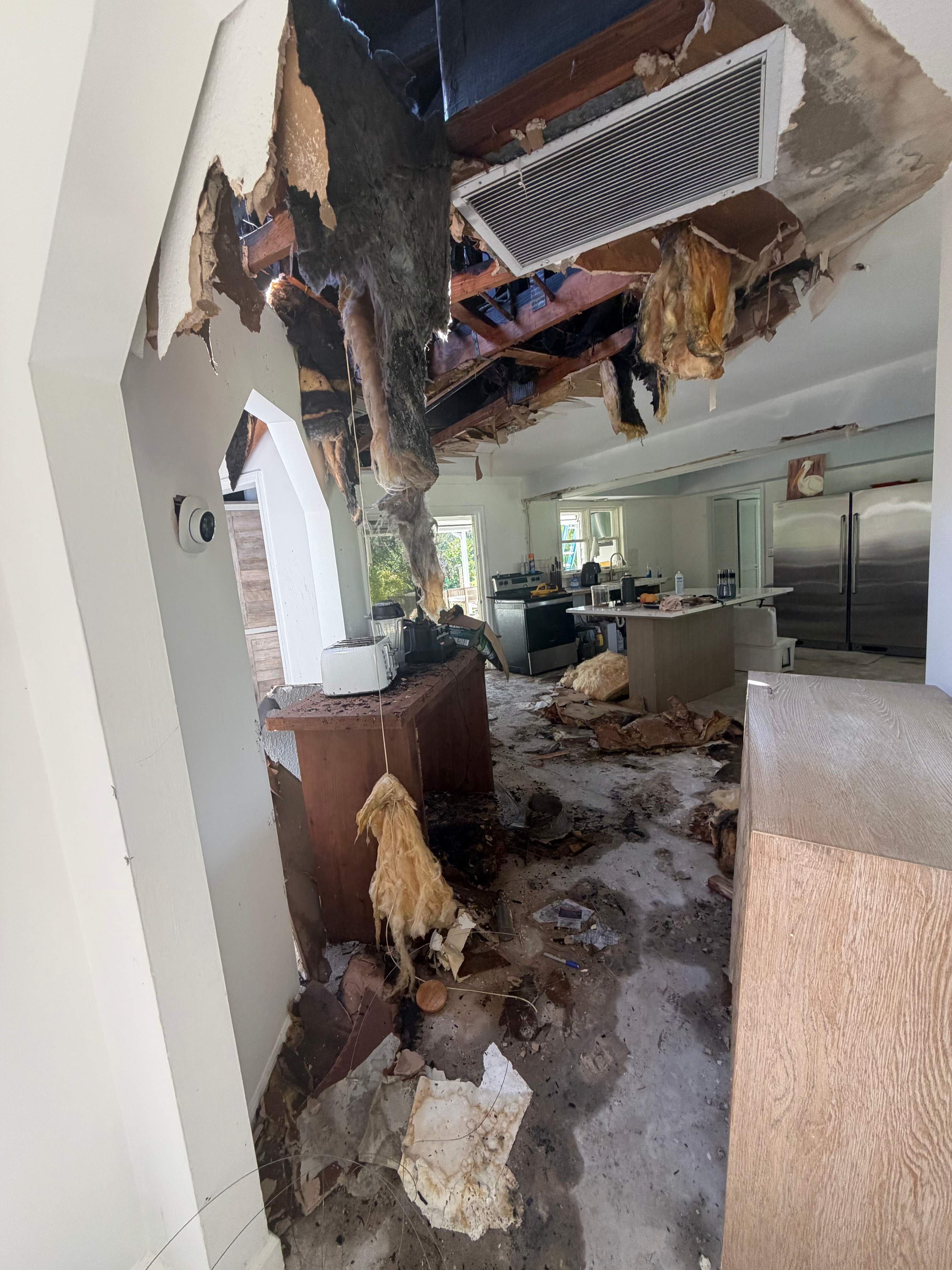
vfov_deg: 102.1
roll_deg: +5.9
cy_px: 635
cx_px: 476
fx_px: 513
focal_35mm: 14
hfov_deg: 85.7
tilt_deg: -5.7
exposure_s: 1/121
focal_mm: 2.22
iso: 200
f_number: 2.2
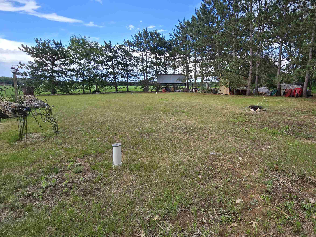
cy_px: 110
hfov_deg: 88.9
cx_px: 200
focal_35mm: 17
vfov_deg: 74.6
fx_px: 155
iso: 50
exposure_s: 1/814
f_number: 2.2
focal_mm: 2.2
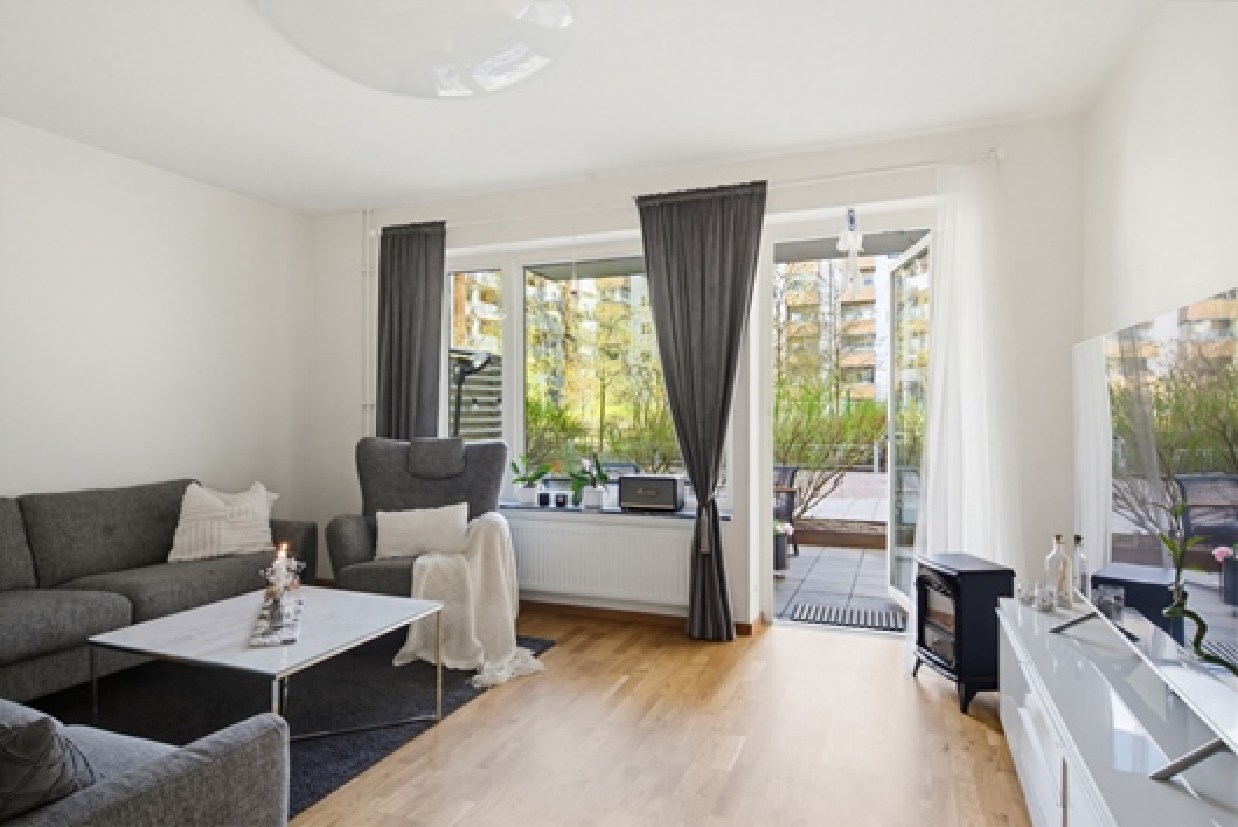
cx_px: 619
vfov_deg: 62.0
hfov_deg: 83.9
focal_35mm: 20
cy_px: 414
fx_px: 688
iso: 200
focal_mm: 20
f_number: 9
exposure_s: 1/5
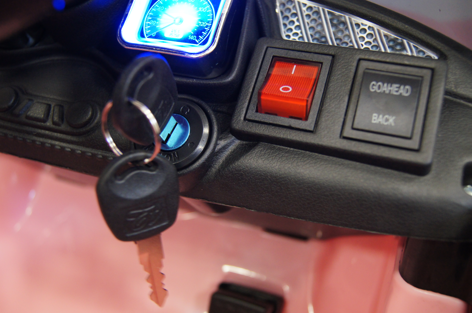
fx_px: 511
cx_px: 236
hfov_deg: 49.6
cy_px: 156
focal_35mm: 39
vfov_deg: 34.1
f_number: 4.5
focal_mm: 26
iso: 1600
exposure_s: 1/40
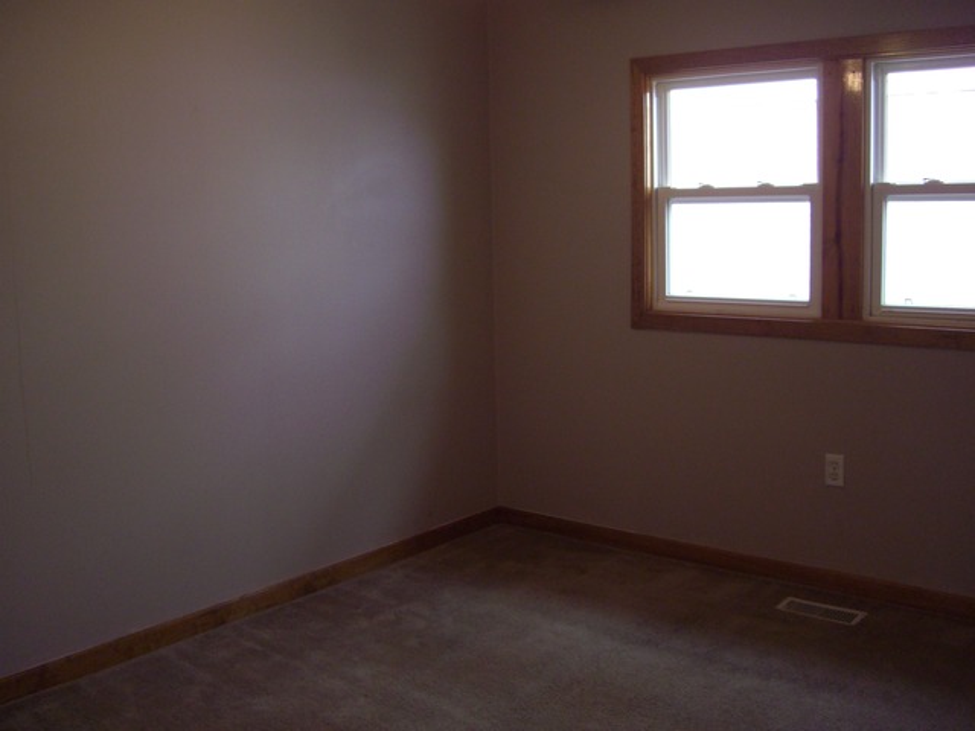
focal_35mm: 38
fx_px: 1070
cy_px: 366
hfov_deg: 49.0
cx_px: 488
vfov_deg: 37.7
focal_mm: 7.9
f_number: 2.8
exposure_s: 1/80
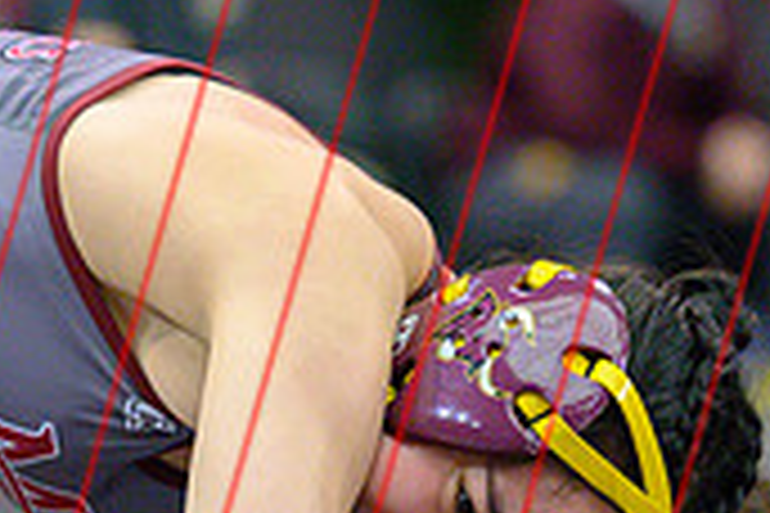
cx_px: 274
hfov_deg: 4.5
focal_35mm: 455
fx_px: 9731
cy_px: 805
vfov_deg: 3.0
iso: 5600
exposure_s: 1/800
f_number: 3.2
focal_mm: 115
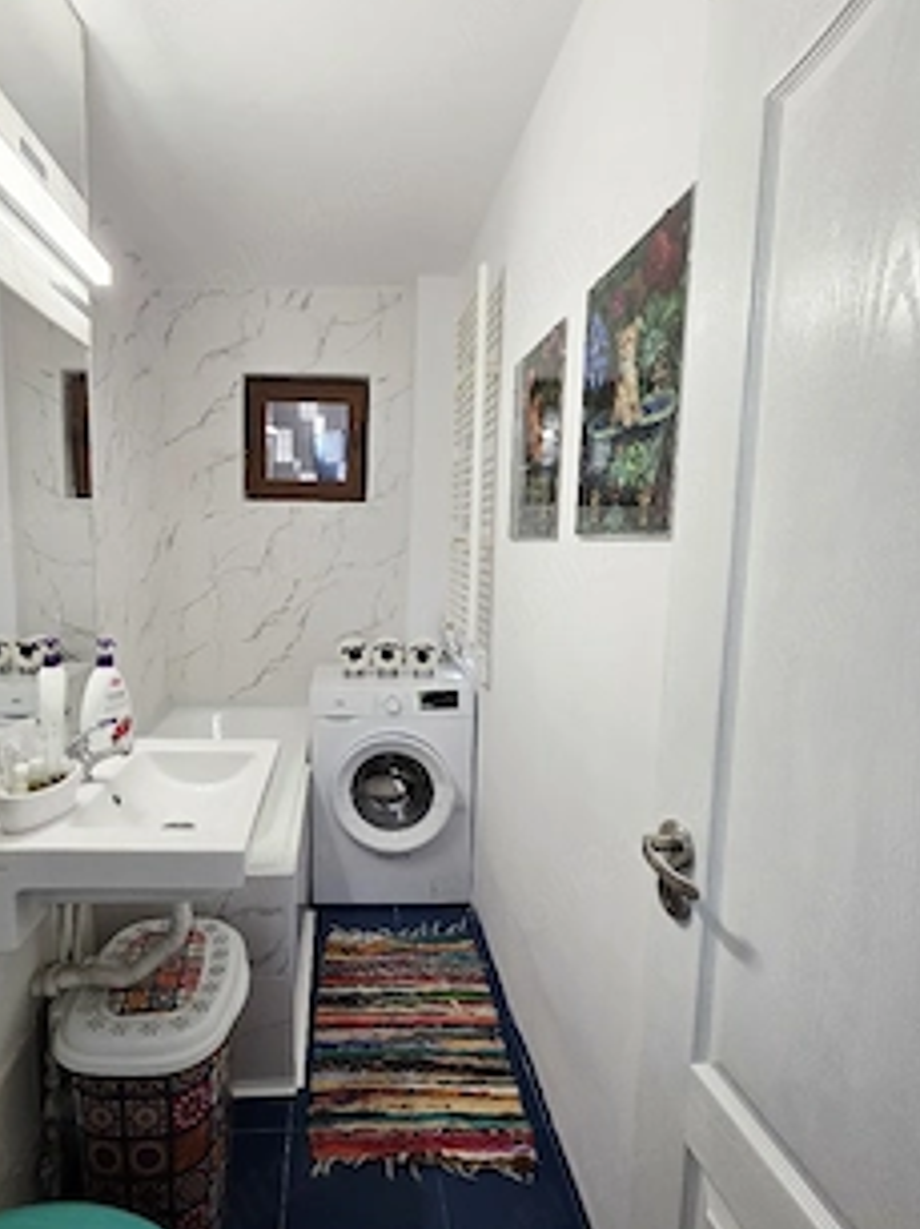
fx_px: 603
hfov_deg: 73.5
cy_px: 614
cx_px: 350
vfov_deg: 91.1
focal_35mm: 17
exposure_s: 1/101
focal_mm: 2.2
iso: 125
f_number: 1.9
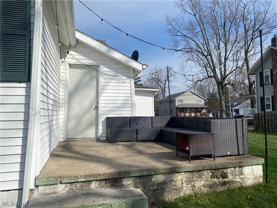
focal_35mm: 26
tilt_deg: +2.2
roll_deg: +0.2
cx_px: 138
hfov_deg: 67.3
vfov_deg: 53.1
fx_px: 208
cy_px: 104
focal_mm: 4.25
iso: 32
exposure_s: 1/5495
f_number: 1.8
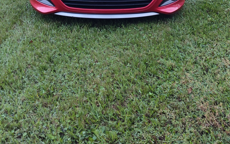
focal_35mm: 51
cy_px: -22
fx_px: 320
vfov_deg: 23.5
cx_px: 113
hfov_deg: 39.6
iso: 753
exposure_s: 1/120
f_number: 1.8
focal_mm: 5.56
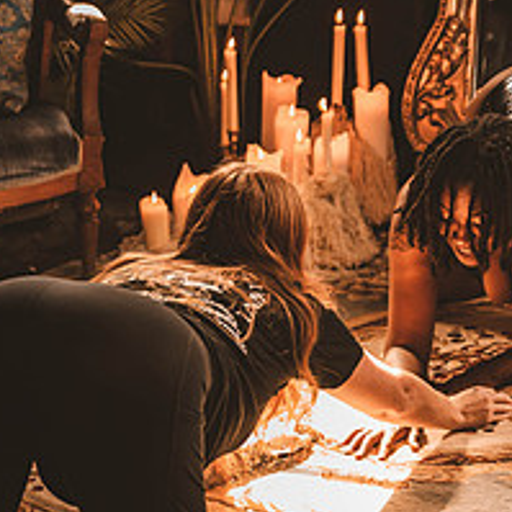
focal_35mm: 149
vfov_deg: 11.7
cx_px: 234
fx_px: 2493
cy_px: 354
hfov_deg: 11.7
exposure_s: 1/200
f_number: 2.8
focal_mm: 60
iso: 800
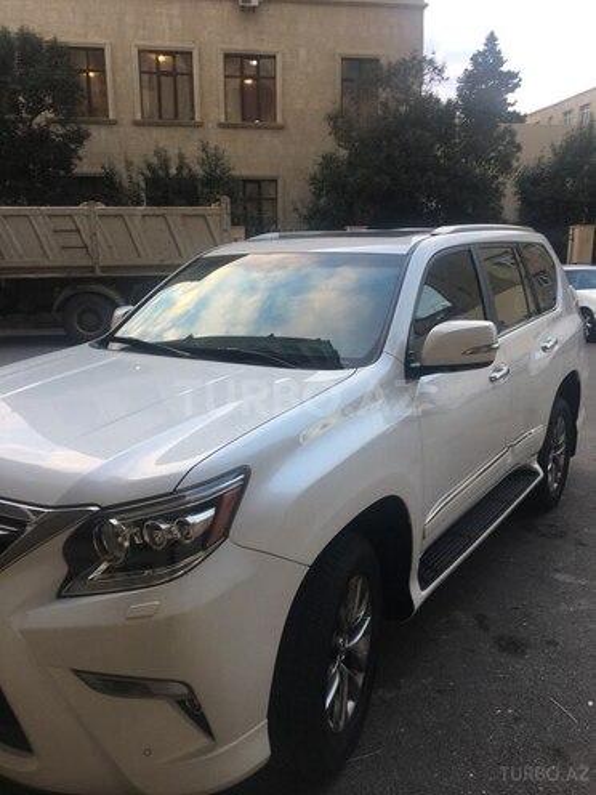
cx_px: 298
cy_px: 398
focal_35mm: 29
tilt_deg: -12.6
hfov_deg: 48.2
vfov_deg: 61.7
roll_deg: +0.0
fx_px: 666
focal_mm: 4.15
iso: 25
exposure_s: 1/50
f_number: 2.2
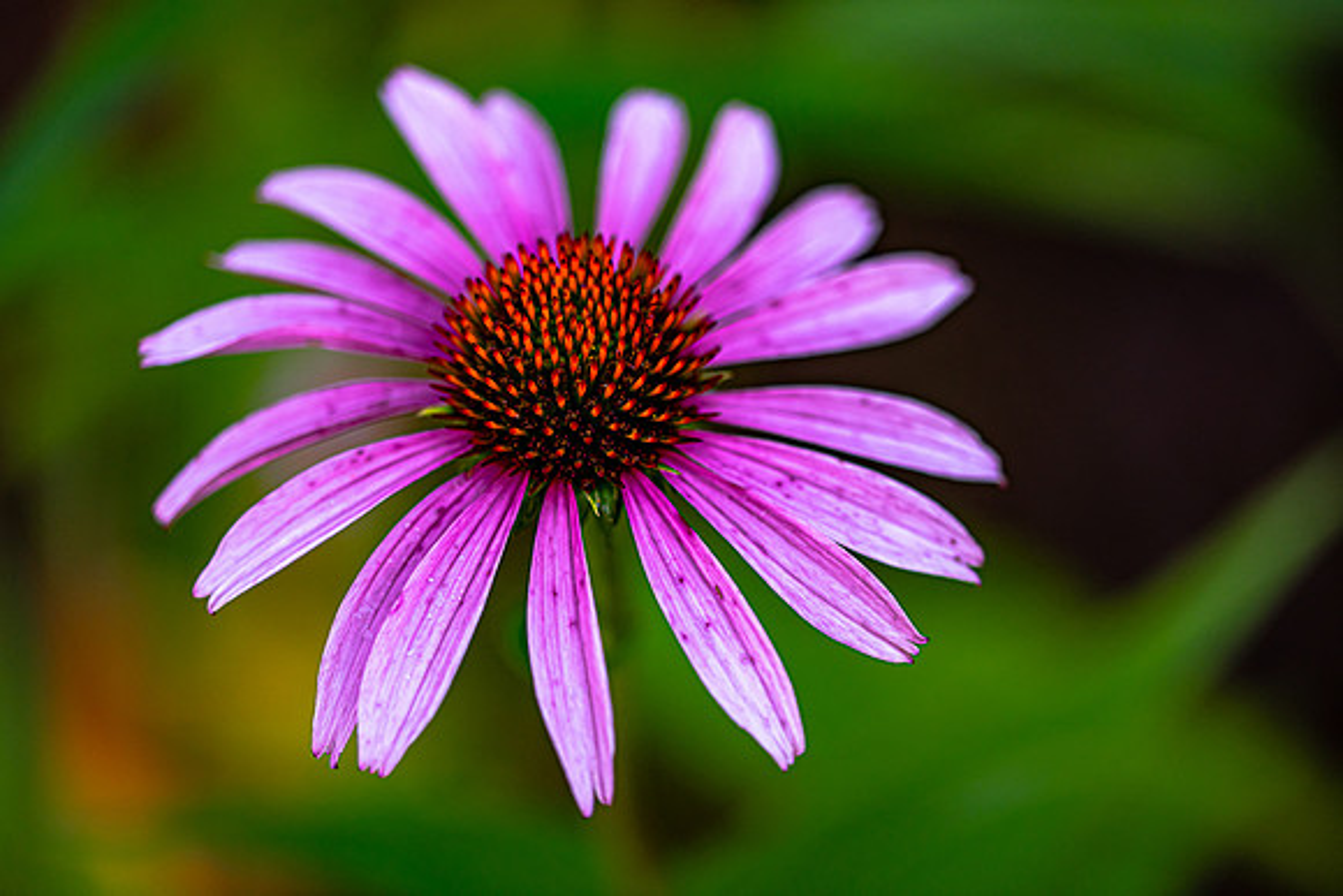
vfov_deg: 13.0
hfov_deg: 19.5
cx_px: 672
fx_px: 3918
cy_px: 448
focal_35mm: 105
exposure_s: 1/320
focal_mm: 105
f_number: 3.5
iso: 800
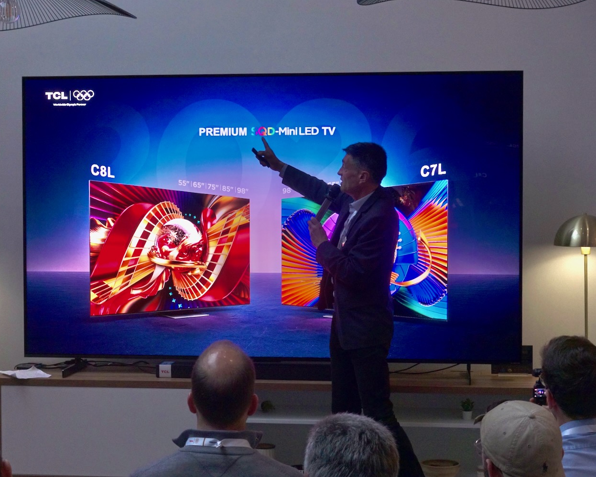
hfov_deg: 24.1
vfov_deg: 19.4
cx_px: 282
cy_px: 238
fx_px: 1394
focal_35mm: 79
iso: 400
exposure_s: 1/100
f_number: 8
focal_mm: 25.7
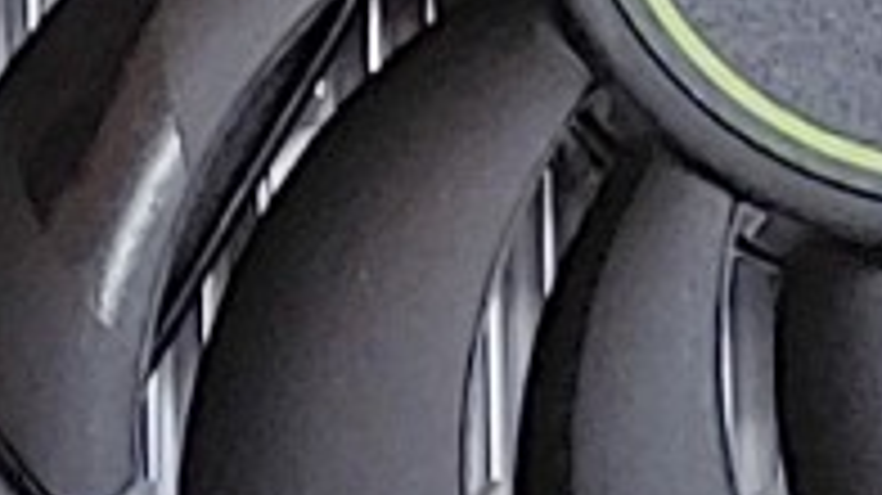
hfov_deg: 6.1
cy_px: 108
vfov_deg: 3.4
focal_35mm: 352
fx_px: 8228
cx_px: -518
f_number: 1.8
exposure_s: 1/72
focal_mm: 4.36
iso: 50
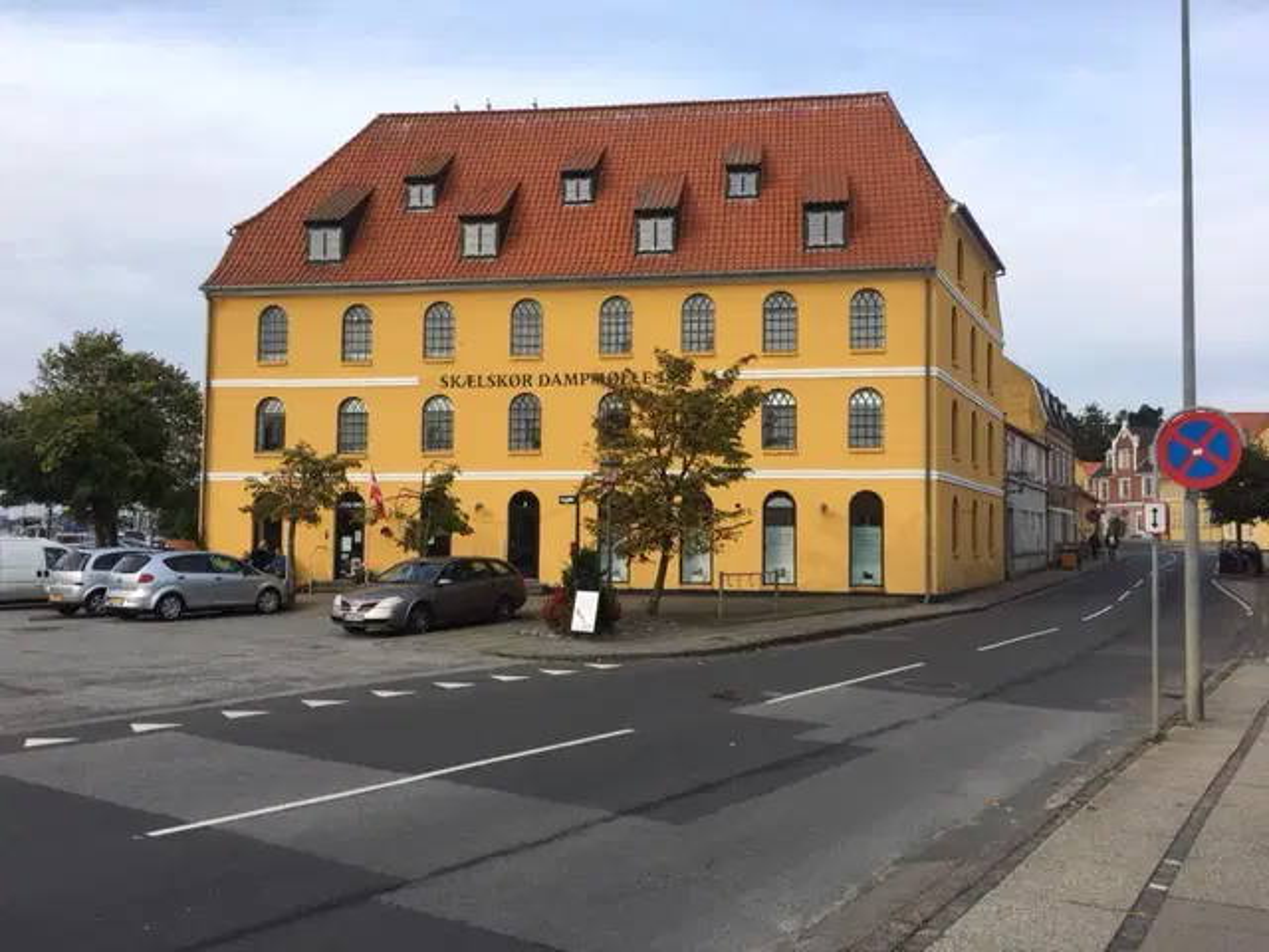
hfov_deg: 61.7
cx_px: 634
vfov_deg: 48.2
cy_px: 476
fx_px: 1063
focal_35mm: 29
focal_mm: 4.15
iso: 25
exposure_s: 1/962
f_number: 2.2
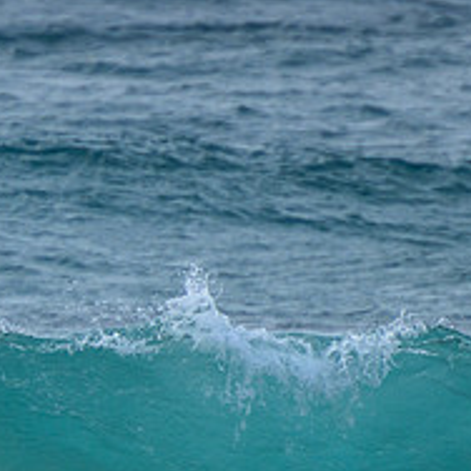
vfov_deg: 1.2
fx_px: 22260
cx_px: -268
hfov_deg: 1.2
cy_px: 345
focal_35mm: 1446
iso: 500
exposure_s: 1/2000
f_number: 7.1
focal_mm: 400
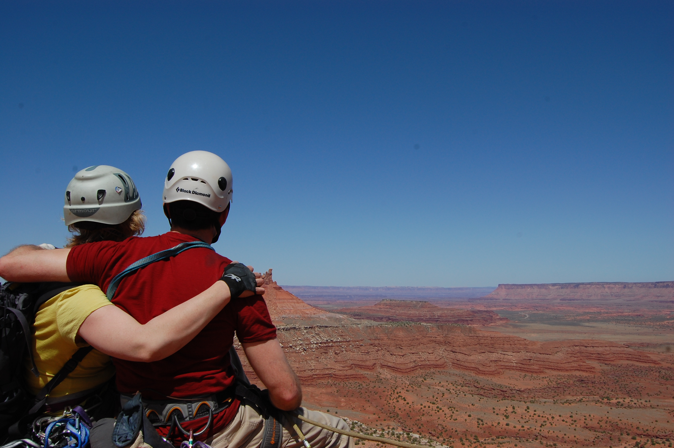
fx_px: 505
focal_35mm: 27
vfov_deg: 47.8
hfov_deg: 67.4
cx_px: 337
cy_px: 224
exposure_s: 1/500
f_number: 11
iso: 200
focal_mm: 18
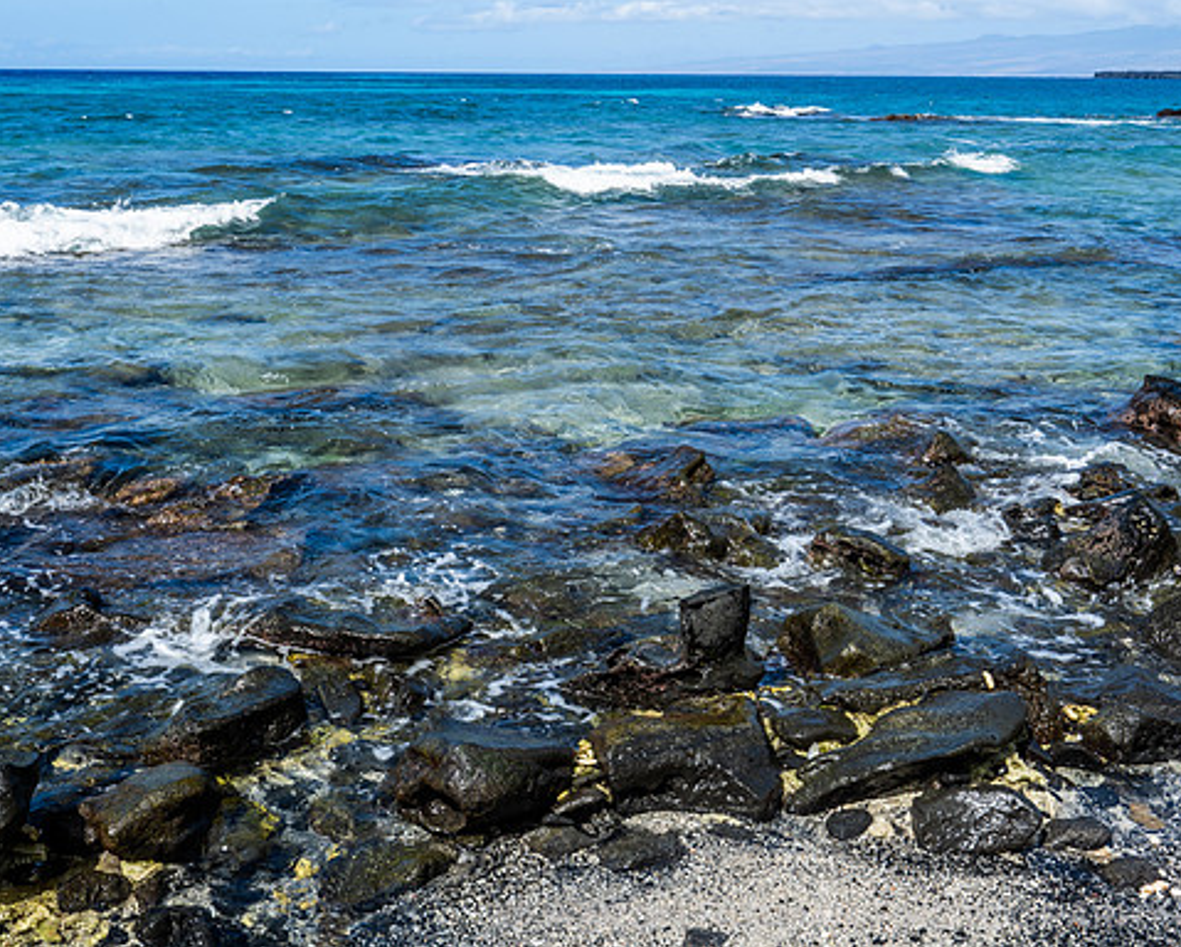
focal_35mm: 40
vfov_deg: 37.4
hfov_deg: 45.6
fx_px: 1399
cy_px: 472
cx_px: 488
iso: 125
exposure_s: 1/80
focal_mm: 35
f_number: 18
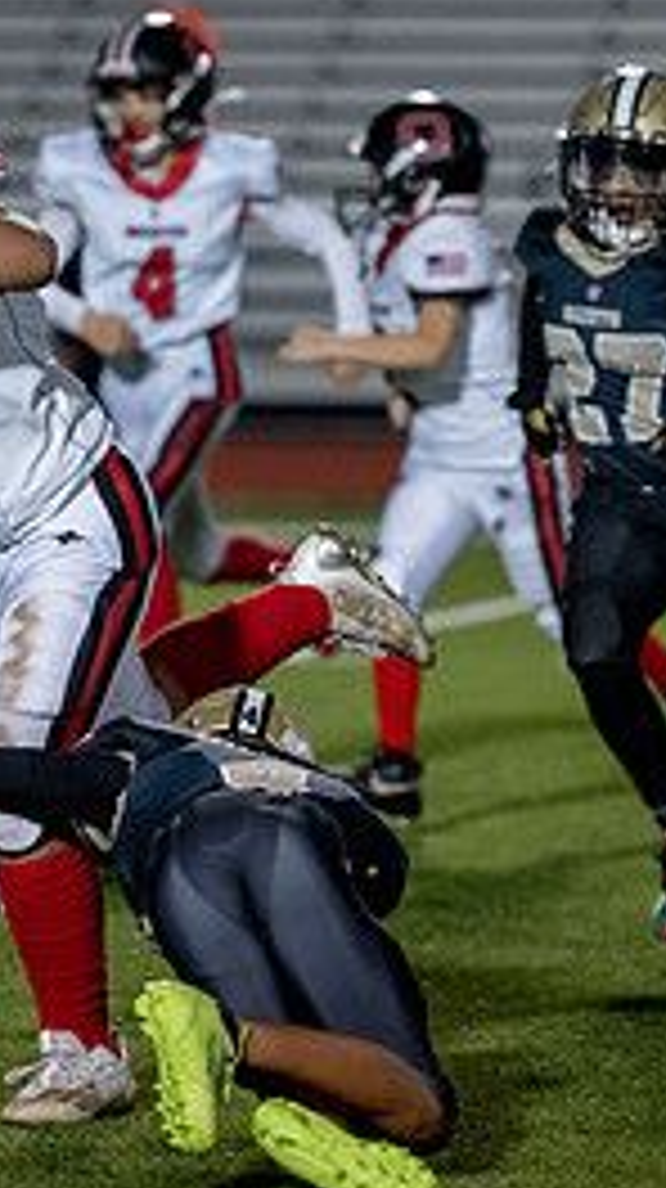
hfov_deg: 3.5
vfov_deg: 6.2
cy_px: 572
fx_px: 10953
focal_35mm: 348
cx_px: 186
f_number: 2.8
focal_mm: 144
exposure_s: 1/1250
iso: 5000
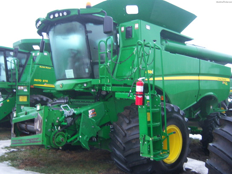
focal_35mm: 36
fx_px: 241
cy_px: 87
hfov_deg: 51.4
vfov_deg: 39.7
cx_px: 116
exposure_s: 1/25
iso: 160
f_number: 2.8
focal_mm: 7.5
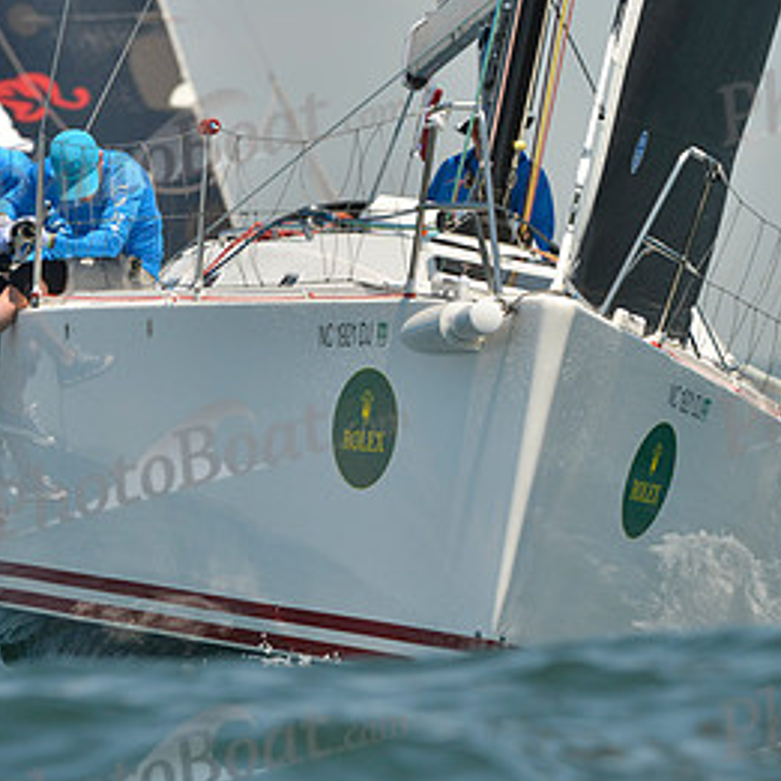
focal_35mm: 624
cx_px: 566
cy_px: 265
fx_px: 15928
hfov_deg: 2.8
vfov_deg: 2.8
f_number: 7.1
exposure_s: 1/1250
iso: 280
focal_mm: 330
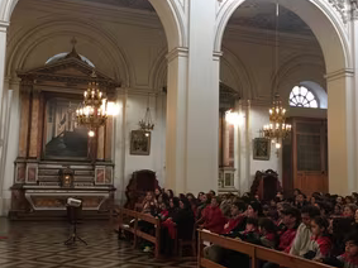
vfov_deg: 35.1
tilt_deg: +6.0
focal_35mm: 41
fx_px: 424
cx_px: 168
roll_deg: -1.7
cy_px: 135
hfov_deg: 45.8
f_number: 2.2
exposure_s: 1/33
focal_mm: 4.15
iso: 64
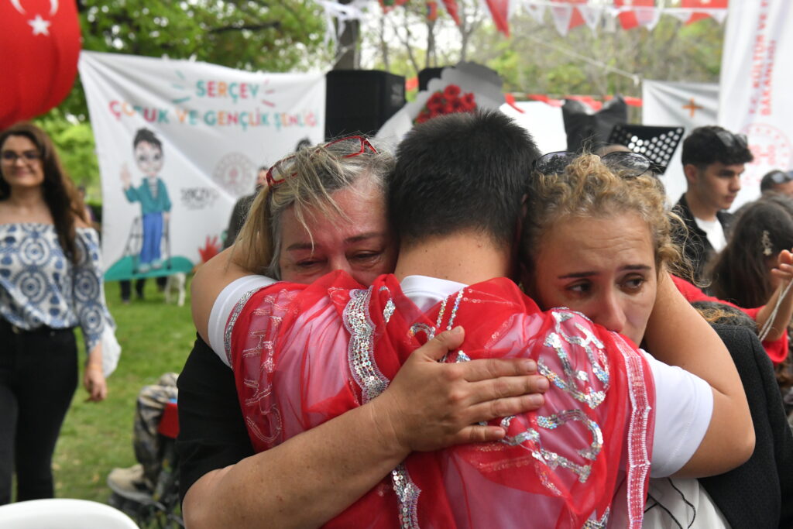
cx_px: 396
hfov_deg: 41.1
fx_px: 1057
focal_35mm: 48
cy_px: 264
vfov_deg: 28.1
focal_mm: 48
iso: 2800
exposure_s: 1/1000
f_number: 6.3
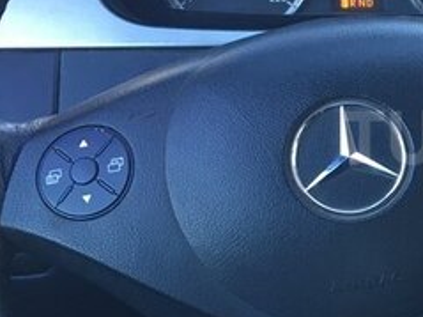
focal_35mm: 80
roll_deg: -3.0
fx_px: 977
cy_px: 137
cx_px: 526
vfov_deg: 18.4
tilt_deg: -27.2
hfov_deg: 22.3
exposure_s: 1/33
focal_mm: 4.15
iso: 40
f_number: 2.2
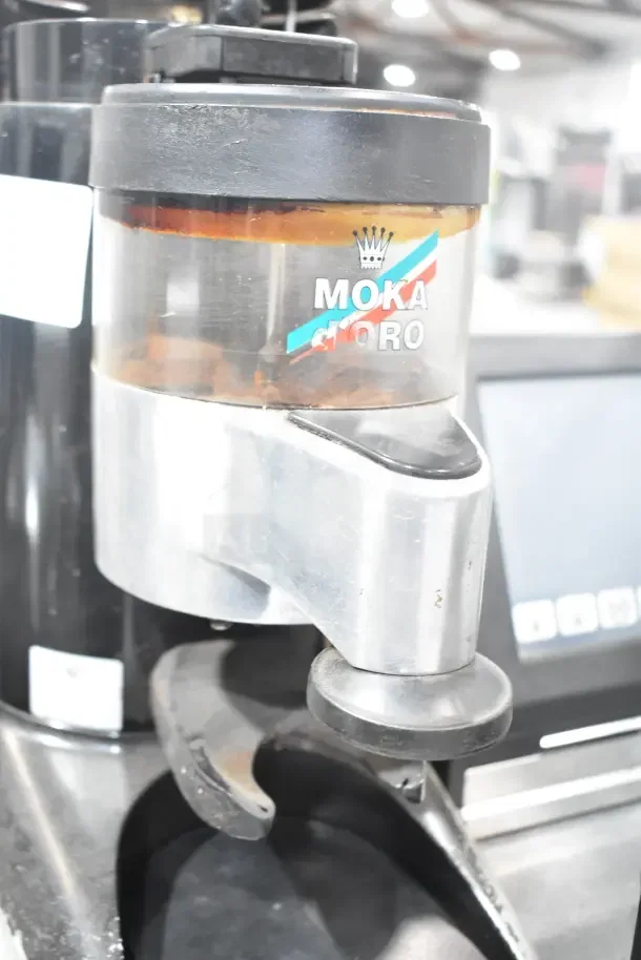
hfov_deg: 33.0
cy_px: 480
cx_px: 320
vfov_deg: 47.9
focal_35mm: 40
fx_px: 1081
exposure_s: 1/40
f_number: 4
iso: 2500
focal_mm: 27
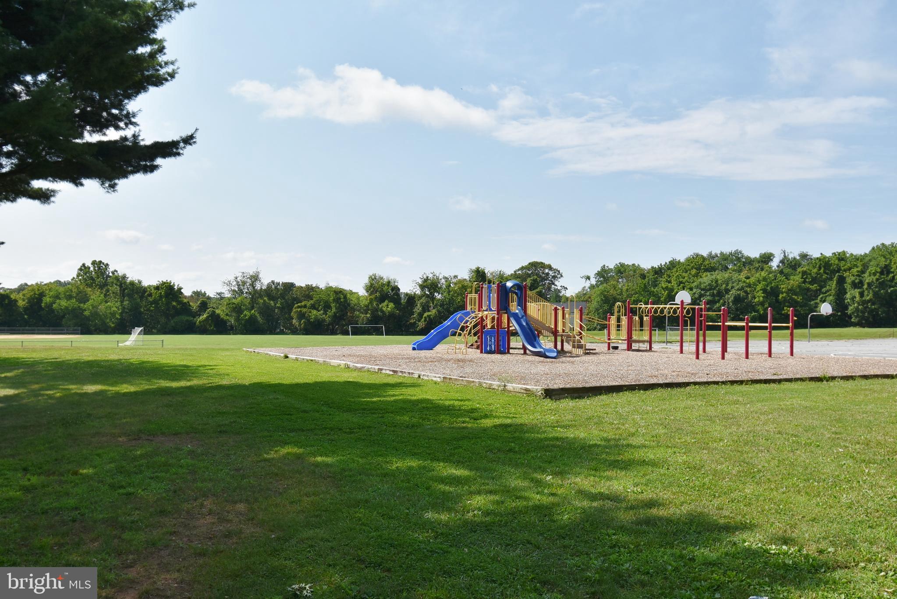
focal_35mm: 30
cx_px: 448
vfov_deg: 43.7
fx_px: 748
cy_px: 300
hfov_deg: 61.9
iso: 140
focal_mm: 20
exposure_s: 1/500
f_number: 8
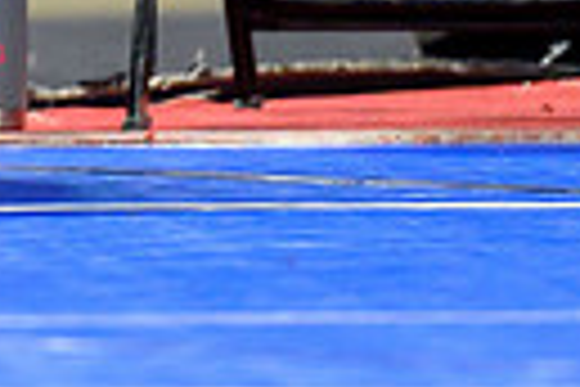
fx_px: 24004
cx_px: -615
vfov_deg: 0.9
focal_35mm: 1490
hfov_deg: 1.4
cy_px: -257
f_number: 2.8
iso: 2500
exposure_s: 1/800
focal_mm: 200
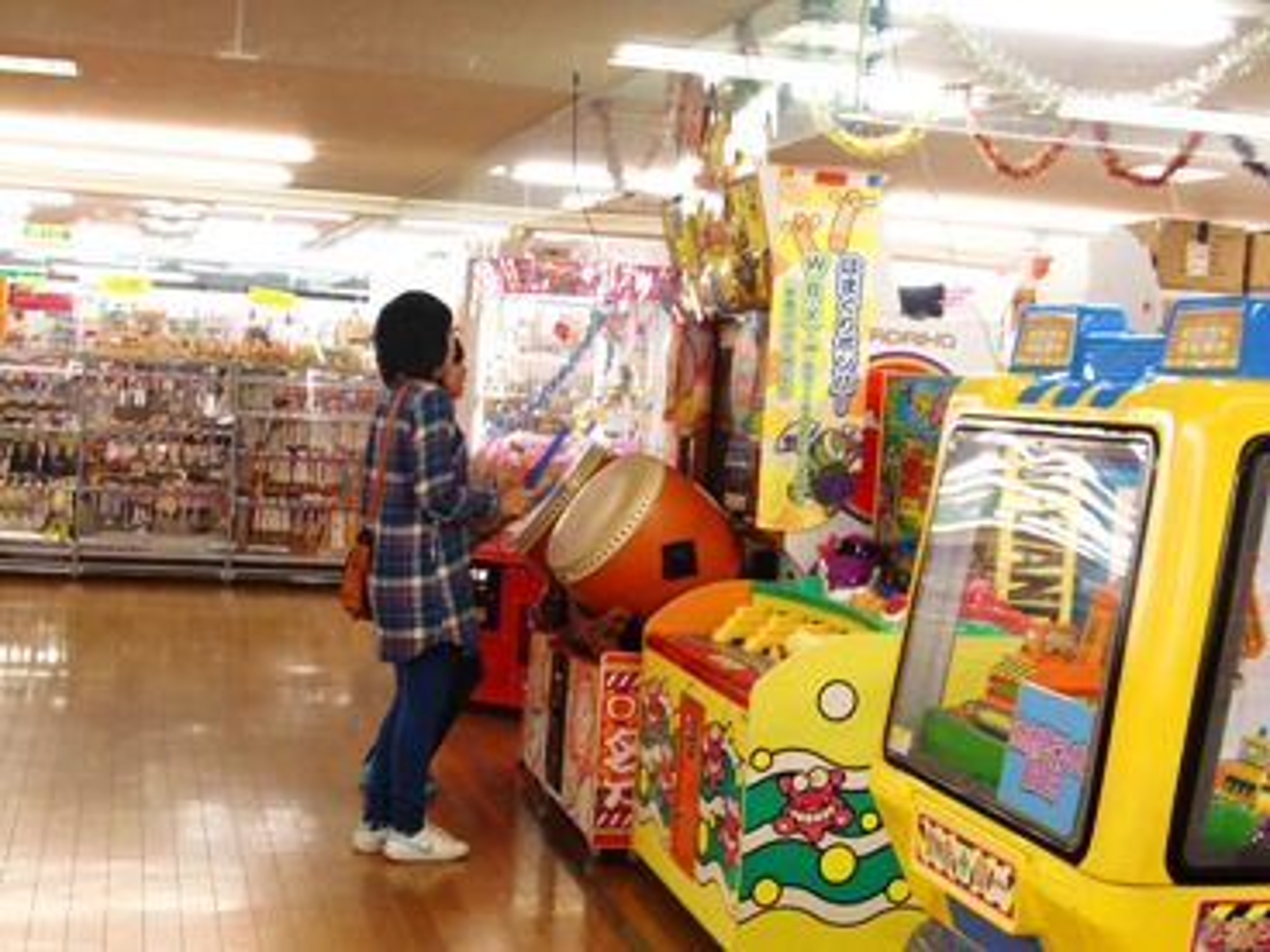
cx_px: 635
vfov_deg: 26.6
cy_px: 476
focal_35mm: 55
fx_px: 2018
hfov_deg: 34.9
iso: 160
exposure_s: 1/60
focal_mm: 9.8
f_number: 3.6
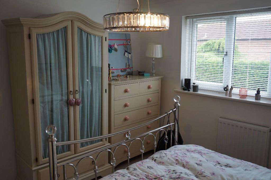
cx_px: 136
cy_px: 90
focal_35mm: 33
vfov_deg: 39.9
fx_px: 248
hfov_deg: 57.3
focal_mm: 22
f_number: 4
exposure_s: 1/50
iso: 160
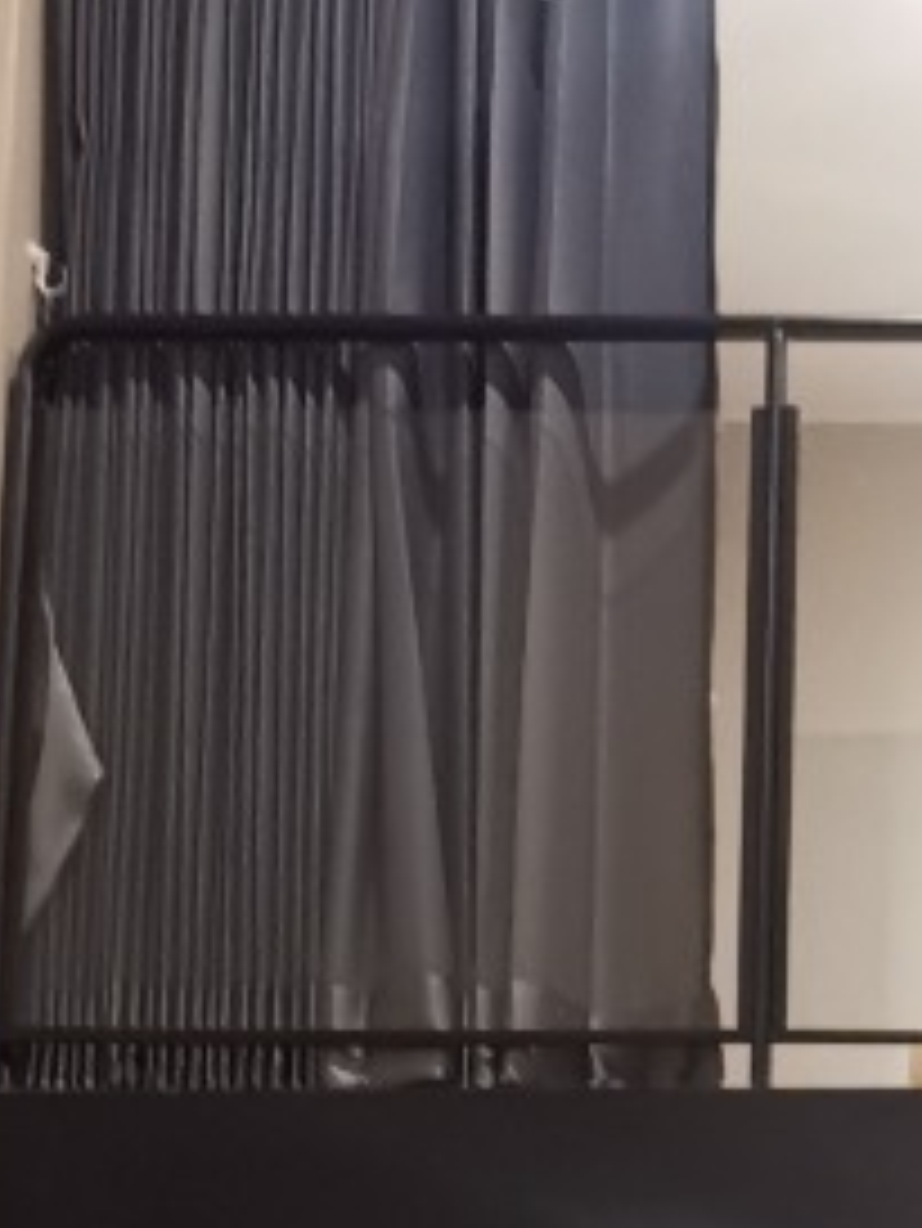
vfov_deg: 18.8
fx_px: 3513
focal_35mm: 99
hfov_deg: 13.8
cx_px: 1502
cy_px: 1475
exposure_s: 1/33.3
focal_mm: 4.75
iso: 640
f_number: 1.8
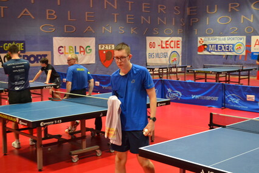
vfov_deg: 25.8
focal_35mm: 52
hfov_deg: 37.9
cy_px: 86
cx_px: 130
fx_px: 378
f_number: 5
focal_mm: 35
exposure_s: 1/100
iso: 3200
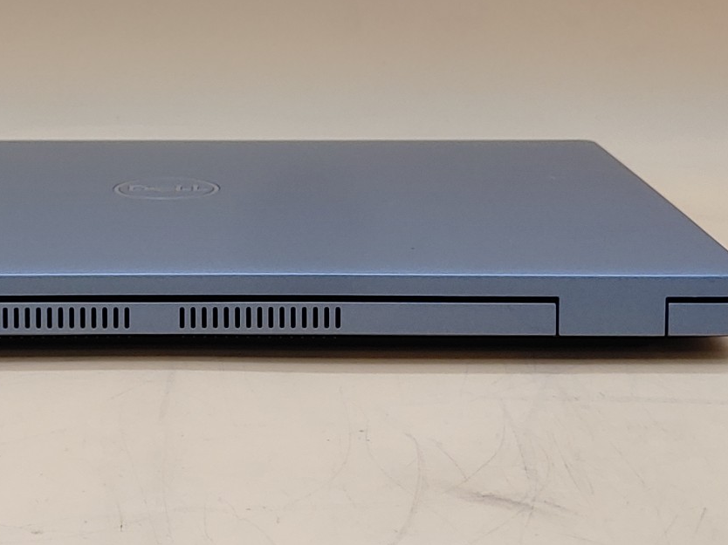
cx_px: 161
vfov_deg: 19.3
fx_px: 1598
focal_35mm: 76
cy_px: 208
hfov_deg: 25.3
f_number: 1.8
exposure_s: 1/163
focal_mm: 4.36
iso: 50
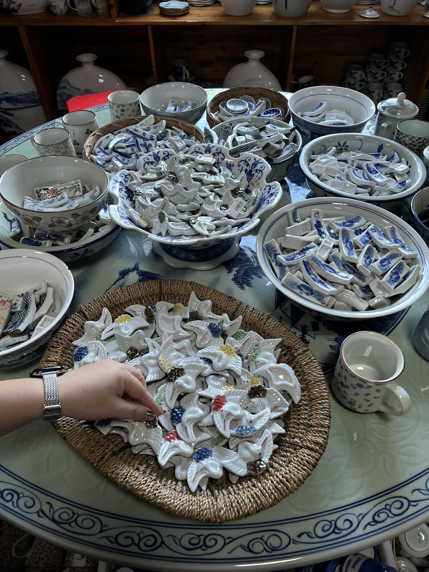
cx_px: 214
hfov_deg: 53.1
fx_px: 430
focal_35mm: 26
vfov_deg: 67.3
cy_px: 286
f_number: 1.5
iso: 125
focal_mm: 5.7
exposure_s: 1/121
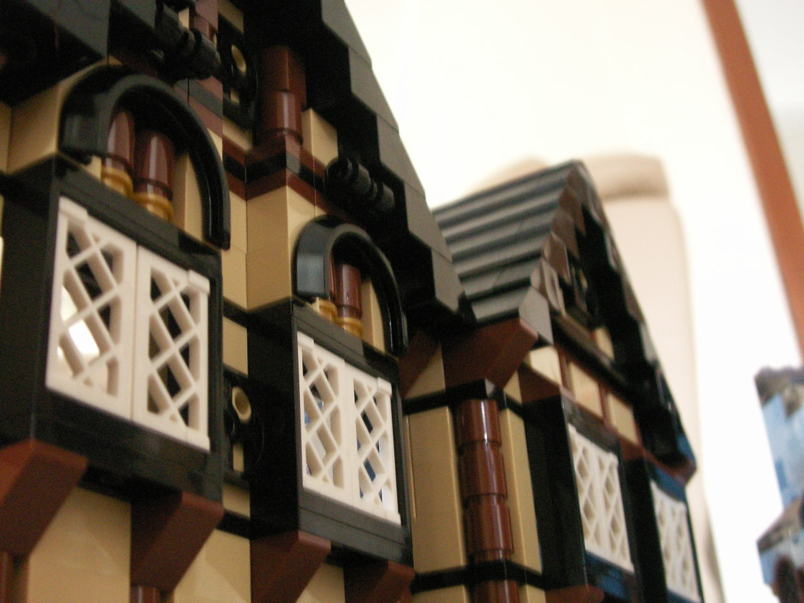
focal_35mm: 47
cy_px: 288
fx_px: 1092
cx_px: 322
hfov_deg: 40.3
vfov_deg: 30.9
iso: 160
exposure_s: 1
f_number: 3.5
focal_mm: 7.7
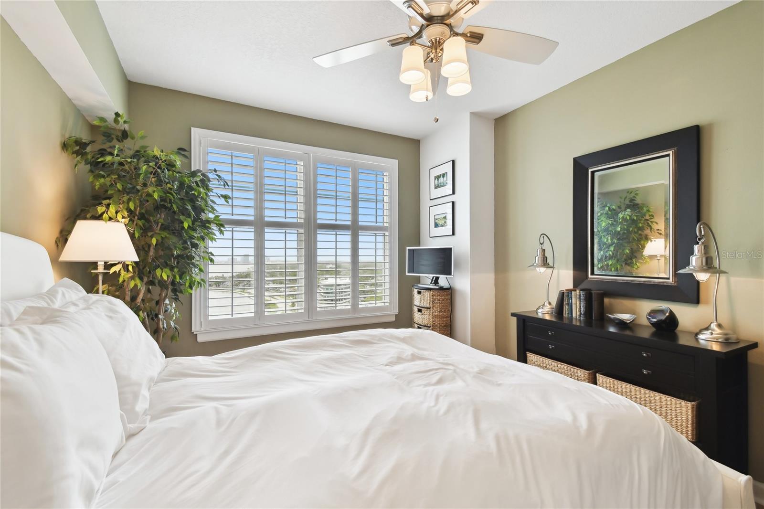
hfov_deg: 100.4
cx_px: 382
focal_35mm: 15
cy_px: 254
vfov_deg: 77.3
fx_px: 318
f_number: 7.1
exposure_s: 1/60
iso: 100
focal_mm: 10
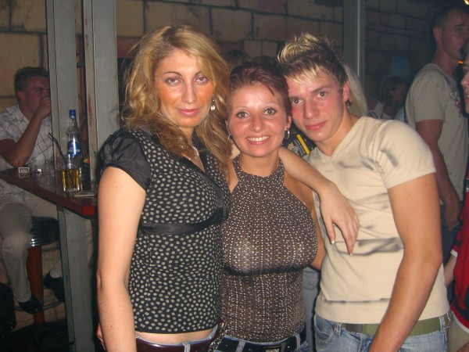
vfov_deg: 37.7
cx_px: 234
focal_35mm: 38
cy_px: 176
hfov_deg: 49.0
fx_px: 515
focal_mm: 7.9
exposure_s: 1/60
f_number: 2.8
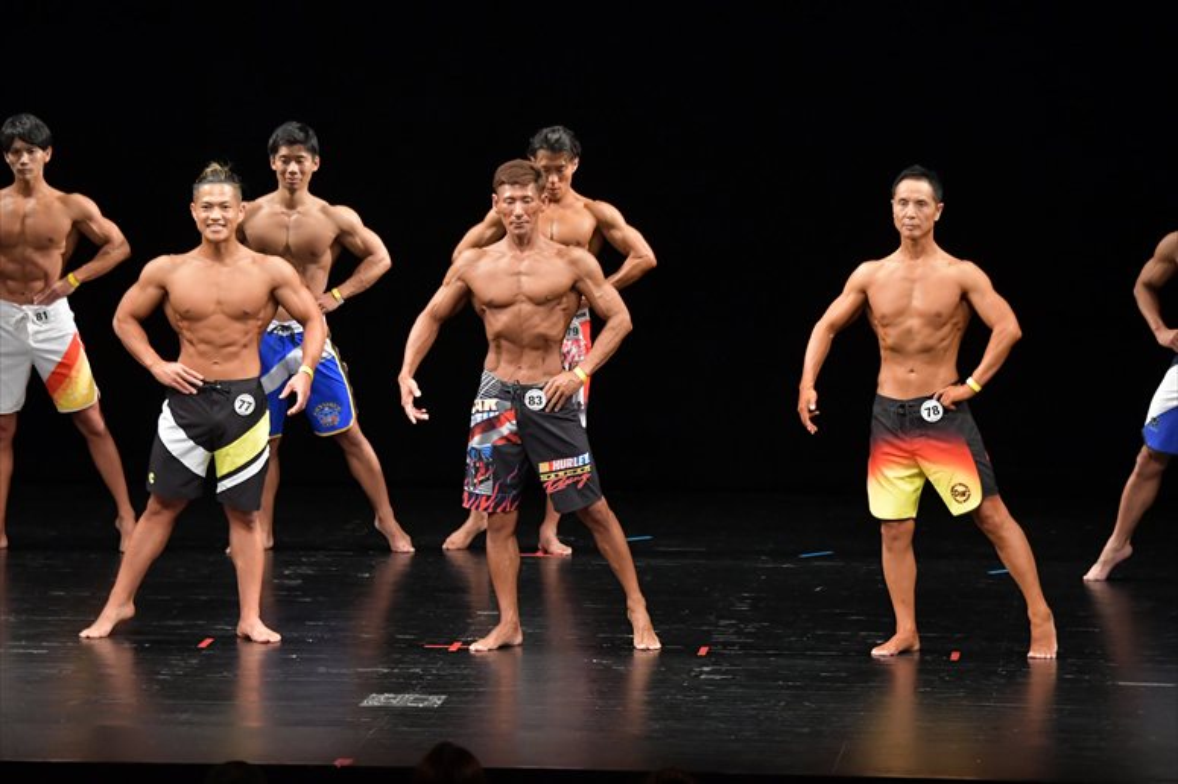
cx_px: 589
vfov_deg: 6.8
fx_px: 6607
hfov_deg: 10.2
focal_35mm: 202
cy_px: 392
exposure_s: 1/400
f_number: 5.6
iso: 3200
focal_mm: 135
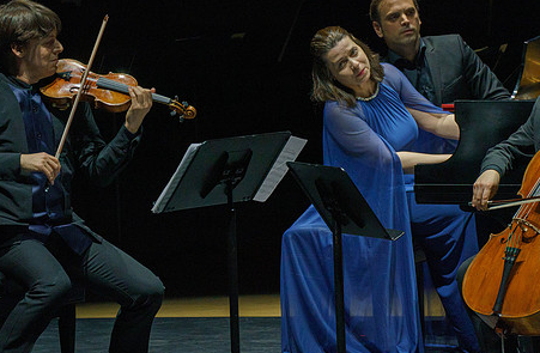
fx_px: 8232
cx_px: 251
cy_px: 158
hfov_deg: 3.8
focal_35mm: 552
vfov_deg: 2.5
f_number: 10
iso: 4000
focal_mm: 400
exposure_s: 1/250
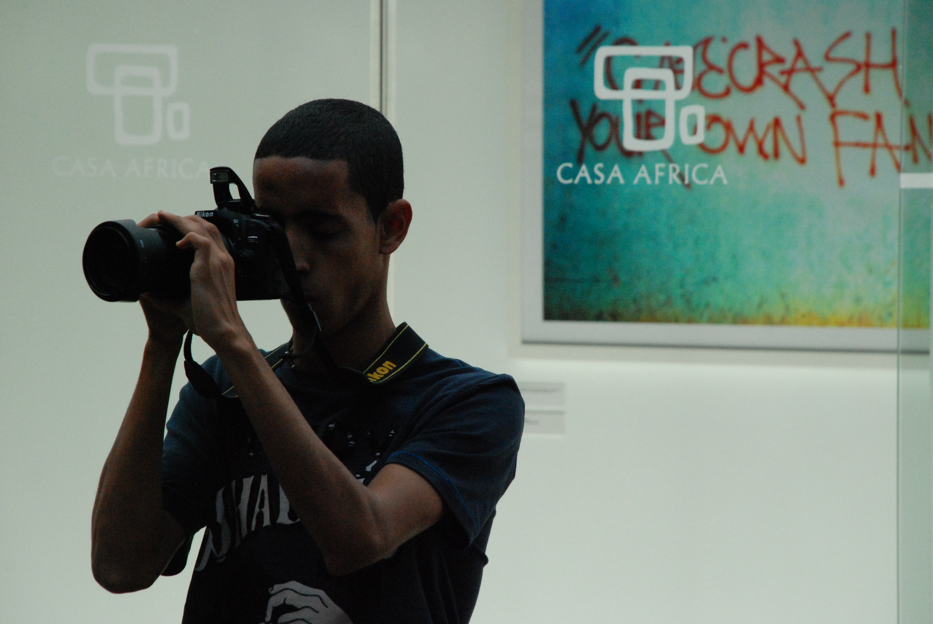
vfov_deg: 6.1
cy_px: 296
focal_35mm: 226
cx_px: 437
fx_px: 5853
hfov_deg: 9.1
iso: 1250
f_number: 9
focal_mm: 135
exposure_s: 1/1250
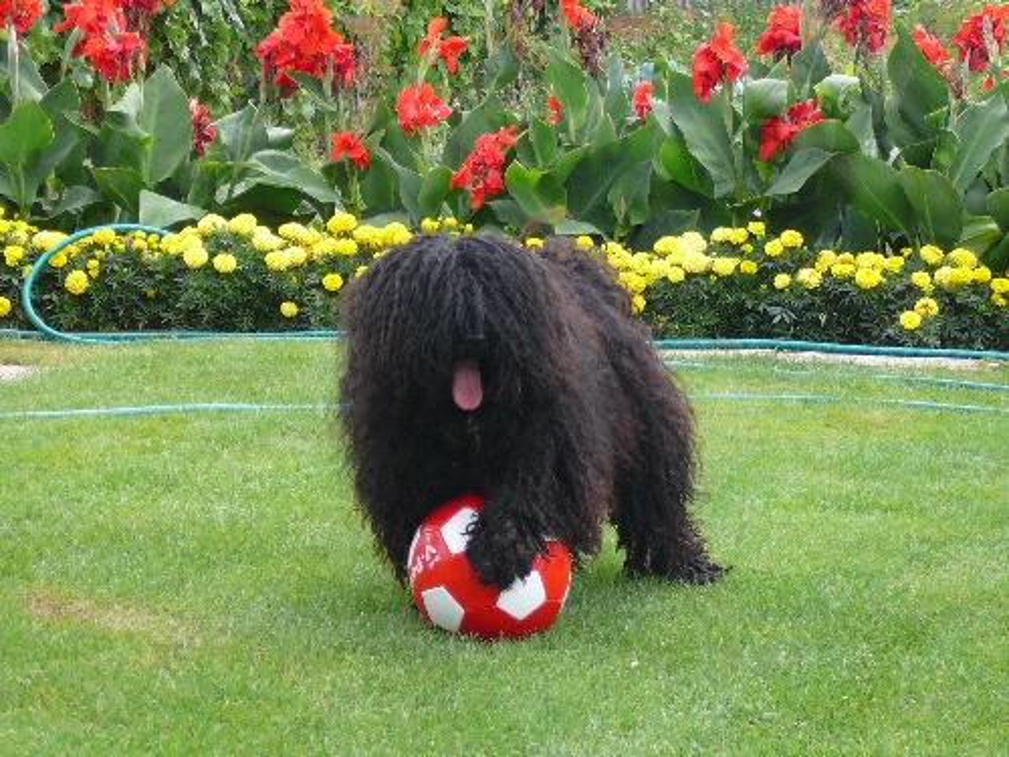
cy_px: 378
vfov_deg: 13.6
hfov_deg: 18.0
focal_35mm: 109
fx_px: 3177
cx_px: 504
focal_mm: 13
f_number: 3.8
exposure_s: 1/50
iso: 100
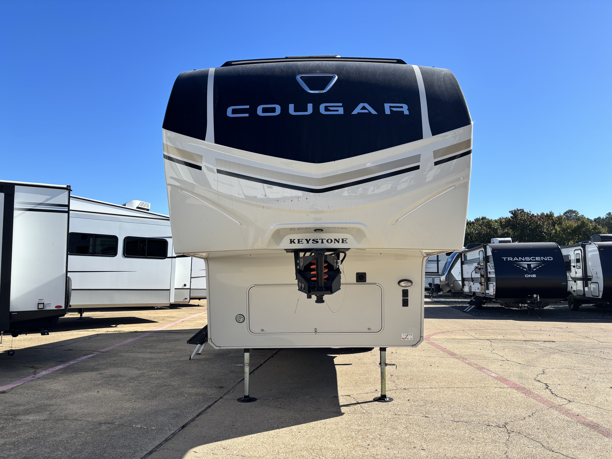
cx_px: 306
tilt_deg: +4.6
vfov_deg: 53.1
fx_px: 460
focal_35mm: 26
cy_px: 230
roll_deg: -1.2
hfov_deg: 67.3
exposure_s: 1/2933
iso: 50
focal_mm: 5.96
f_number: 1.6
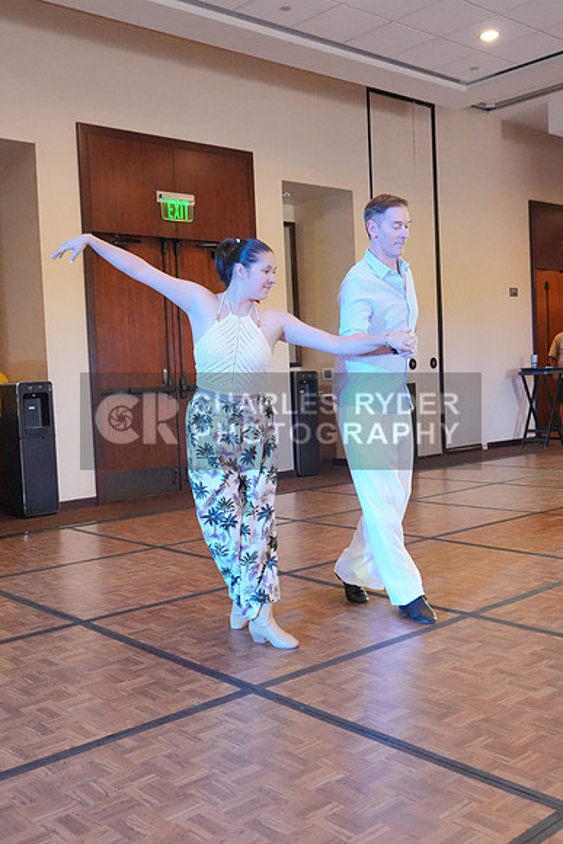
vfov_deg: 51.9
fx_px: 867
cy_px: 422
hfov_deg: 36.0
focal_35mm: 37
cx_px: 282
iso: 12800
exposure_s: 1/400
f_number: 4
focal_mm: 25
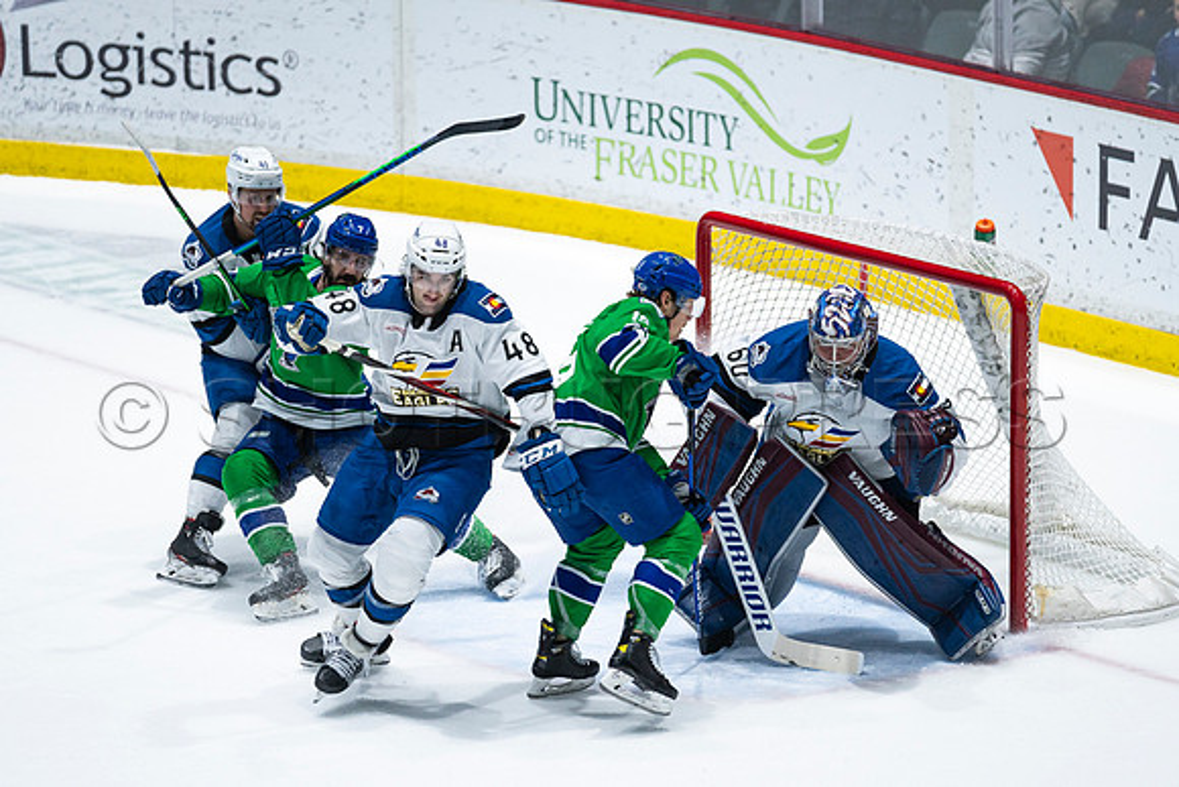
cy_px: 363
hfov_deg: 7.3
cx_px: 642
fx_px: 9266
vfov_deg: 4.9
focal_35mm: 283
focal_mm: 195
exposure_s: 1/1250
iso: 1250
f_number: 2.8
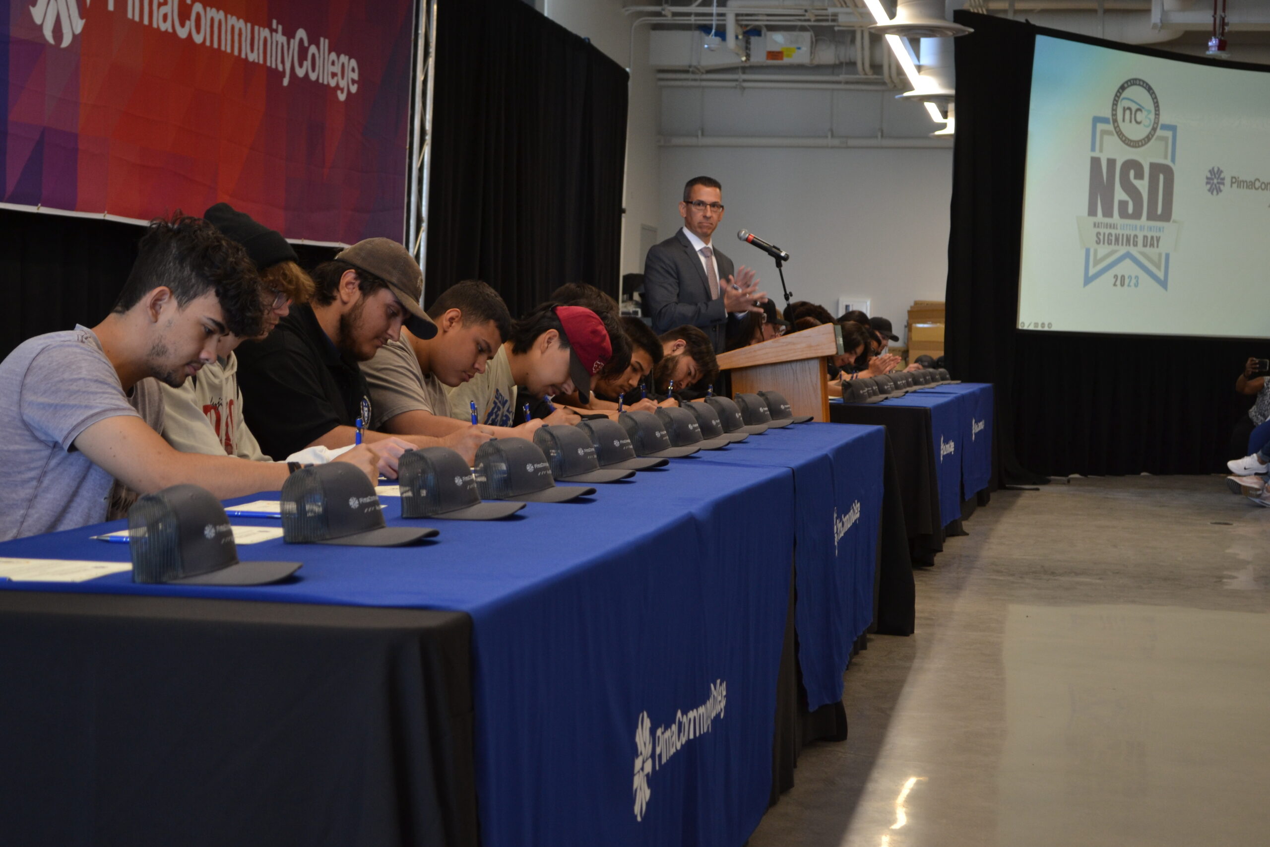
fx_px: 2381
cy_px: 424
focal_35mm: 68
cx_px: 635
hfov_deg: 29.9
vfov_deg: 20.2
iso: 450
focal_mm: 45
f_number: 5.3
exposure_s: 1/15
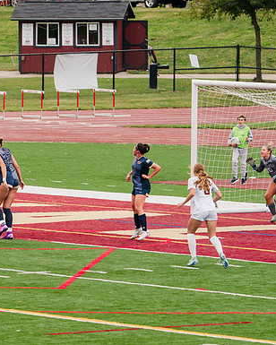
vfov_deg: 5.3
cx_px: 4
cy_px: 210
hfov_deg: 4.2
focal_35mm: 367
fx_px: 3747
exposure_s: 1/1600
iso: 500
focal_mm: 200
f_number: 5.6
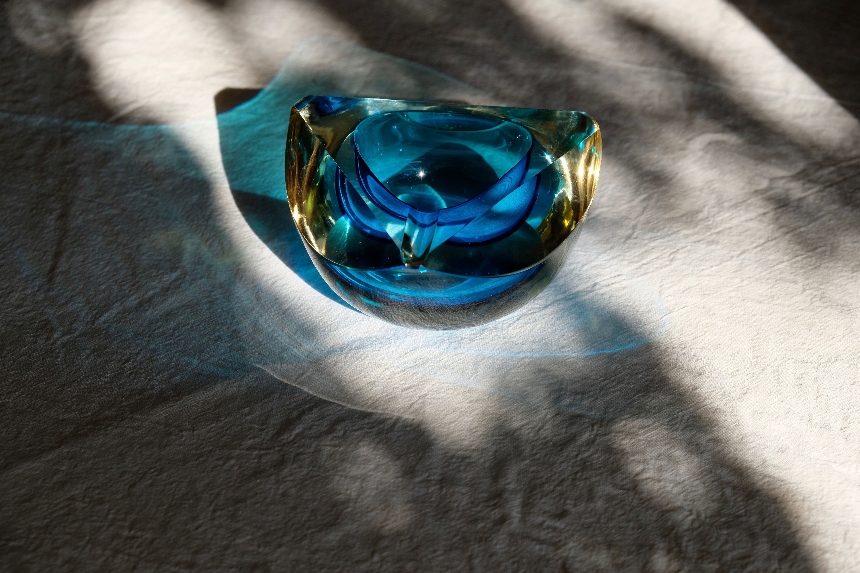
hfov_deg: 24.5
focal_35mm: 83
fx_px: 1983
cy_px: 286
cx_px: 430
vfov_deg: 16.5
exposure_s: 1/550
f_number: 5.6
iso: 400
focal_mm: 55
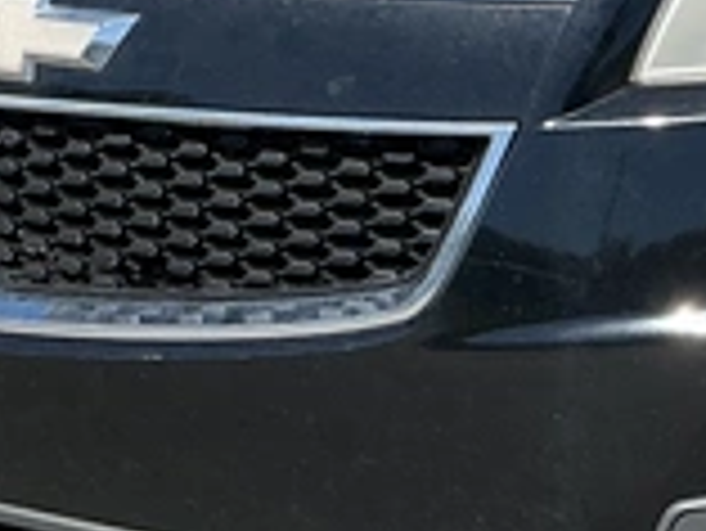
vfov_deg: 10.9
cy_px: -56
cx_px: 917
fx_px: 2735
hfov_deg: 14.1
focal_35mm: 134
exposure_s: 1/1412
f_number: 1.8
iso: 25
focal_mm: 3
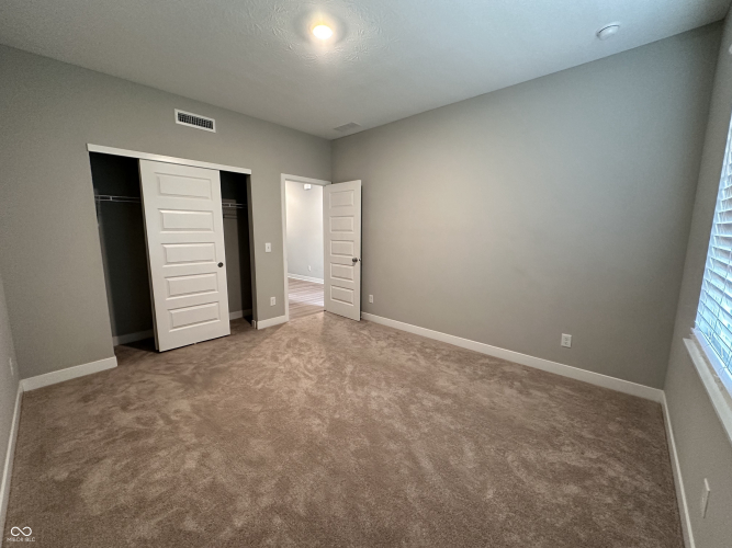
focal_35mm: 14
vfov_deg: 85.7
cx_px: 366
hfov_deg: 102.1
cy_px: 274
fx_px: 296
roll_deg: -0.5
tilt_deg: -7.7
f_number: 2.2
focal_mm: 2.22
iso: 400
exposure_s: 1/60
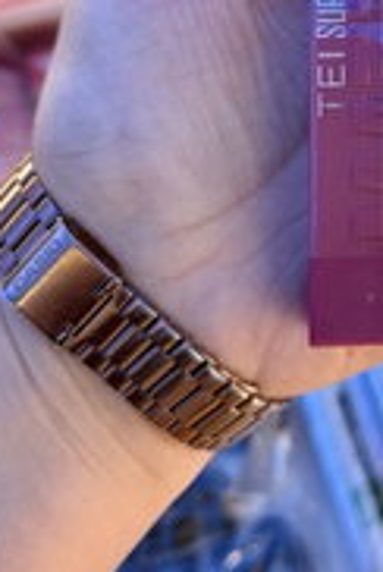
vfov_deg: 26.5
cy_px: 33
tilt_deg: -63.3
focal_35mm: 73
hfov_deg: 17.5
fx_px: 1160
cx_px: 509
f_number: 1.78
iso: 80
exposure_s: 1/121
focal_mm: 6.76
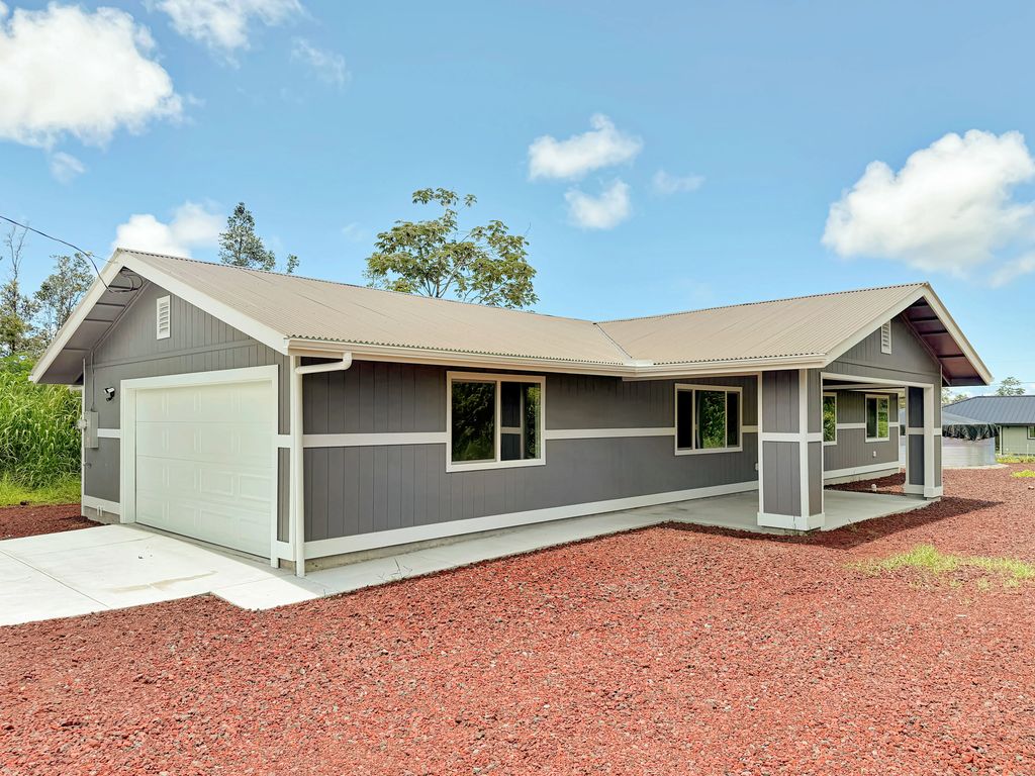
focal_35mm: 24
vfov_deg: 56.8
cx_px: 518
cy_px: 388
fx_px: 718
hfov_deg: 71.6
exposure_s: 1/4000
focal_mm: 6.76
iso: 80
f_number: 1.8
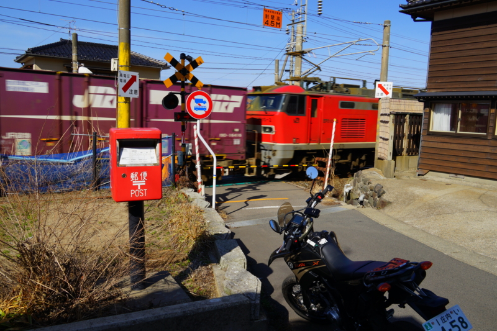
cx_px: 248
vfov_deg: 43.6
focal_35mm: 30
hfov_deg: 61.9
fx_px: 414
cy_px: 166
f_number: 11
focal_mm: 20
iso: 100
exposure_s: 1/200
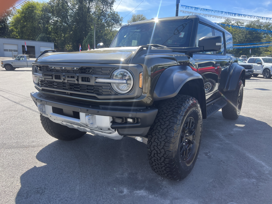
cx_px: 136
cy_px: 102
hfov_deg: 67.3
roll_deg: -2.2
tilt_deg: -10.6
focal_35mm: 26
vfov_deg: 53.1
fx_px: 204
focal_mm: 5.7
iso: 50
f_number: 1.5
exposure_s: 1/1029
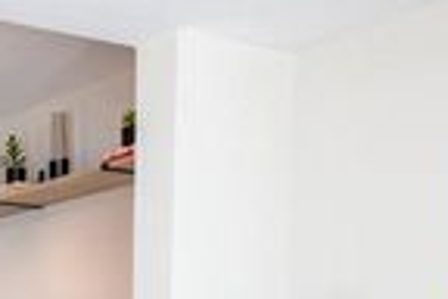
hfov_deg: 21.0
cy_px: 444
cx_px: 6
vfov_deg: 13.7
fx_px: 1170
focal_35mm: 94
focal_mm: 18
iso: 400
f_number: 14
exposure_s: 1/30
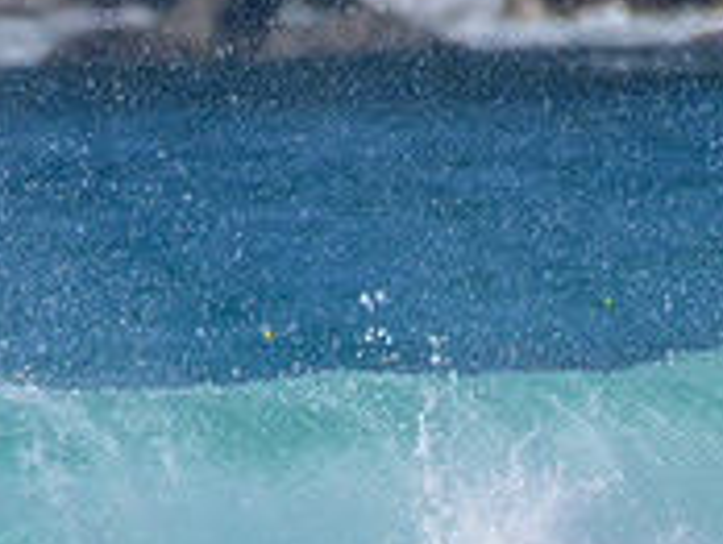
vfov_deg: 0.5
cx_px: -100
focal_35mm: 3199
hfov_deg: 0.6
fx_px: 66908
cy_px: 770
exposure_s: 1/2000
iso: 800
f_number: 11
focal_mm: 1000
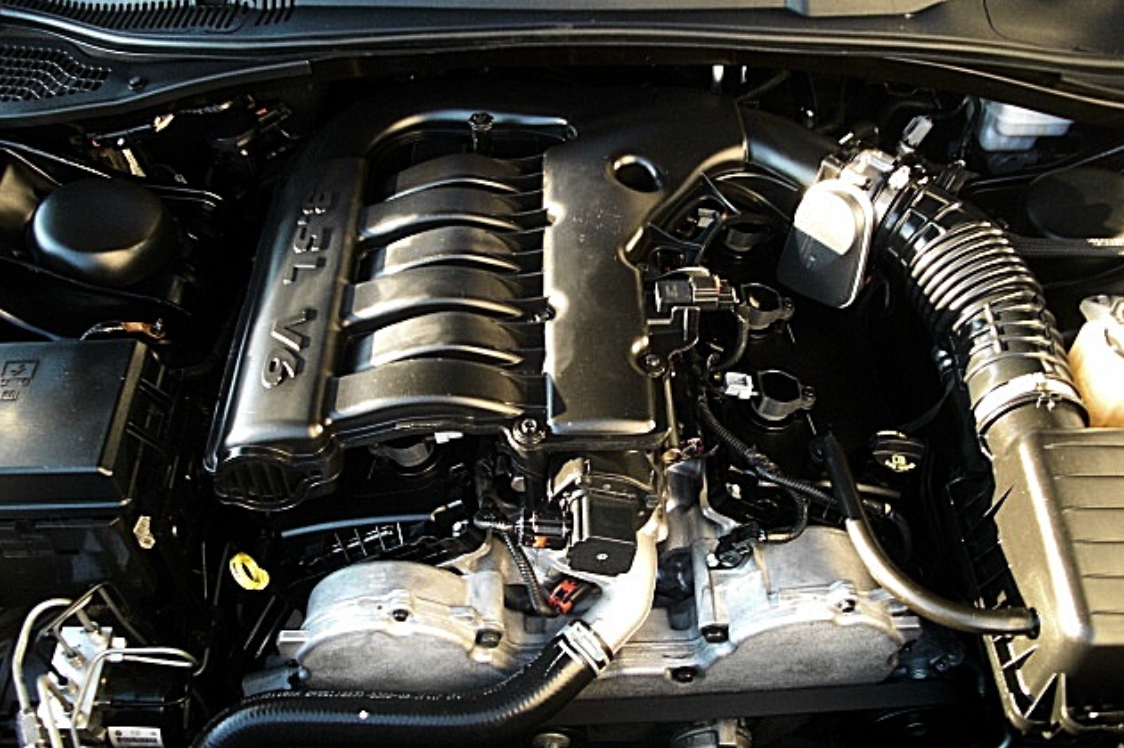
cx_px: 568
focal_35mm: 38
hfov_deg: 50.7
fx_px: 1186
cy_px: 337
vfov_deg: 35.0
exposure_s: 1/125
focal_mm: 6.3
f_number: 2.8
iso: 400
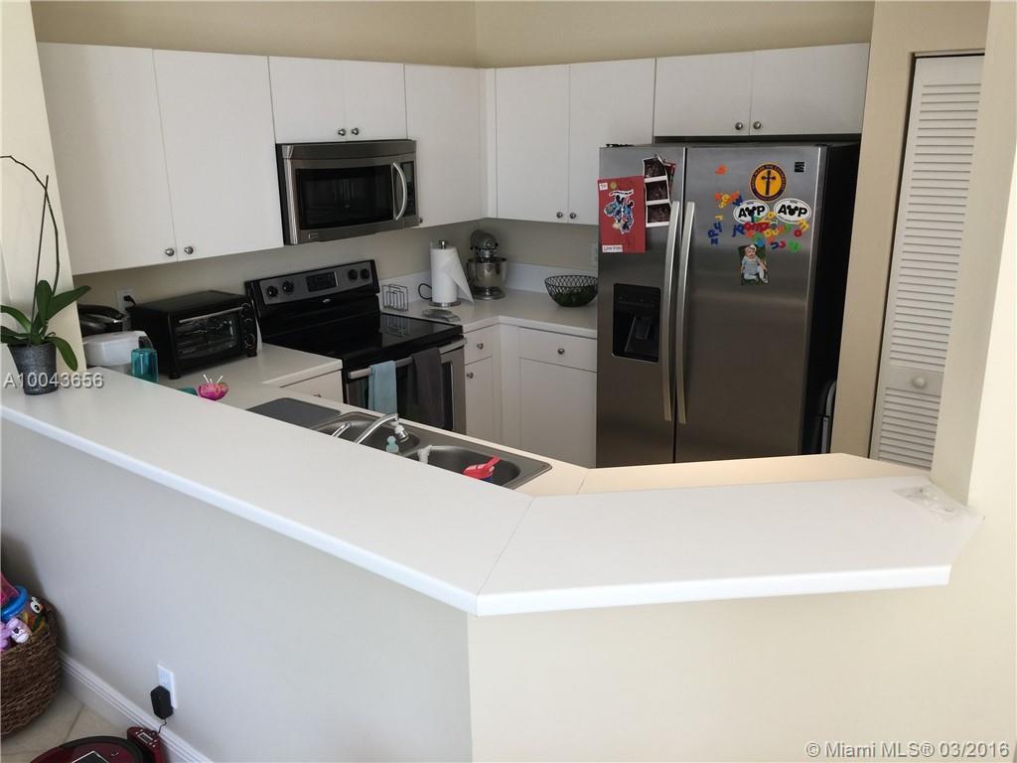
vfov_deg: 48.2
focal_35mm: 29
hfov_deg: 61.7
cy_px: 382
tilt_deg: -16.7
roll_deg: -0.1
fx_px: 852
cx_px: 508
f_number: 2.2
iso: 32
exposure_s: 1/40
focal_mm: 4.15
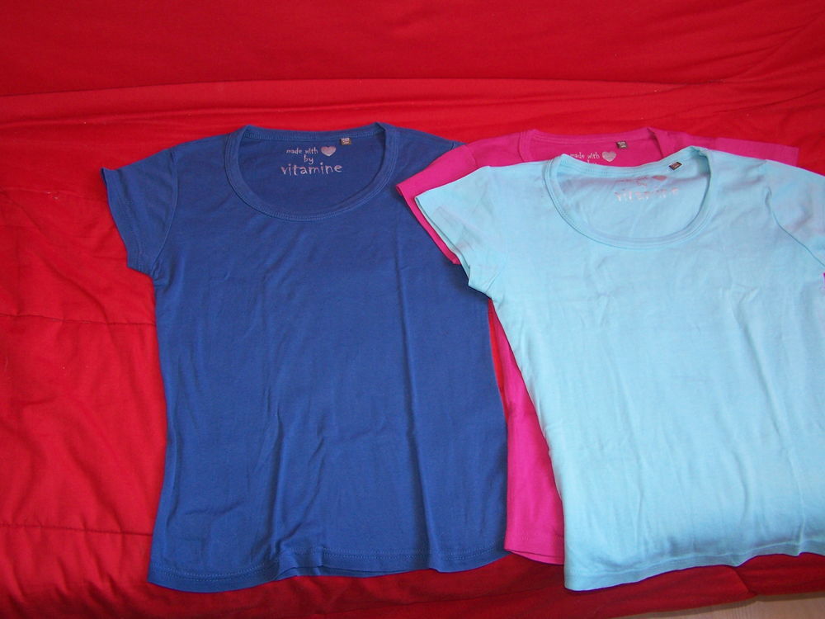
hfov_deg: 46.8
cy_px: 310
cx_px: 412
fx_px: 953
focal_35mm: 40
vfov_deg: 36.0
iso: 140
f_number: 2.8
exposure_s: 1/60
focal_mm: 6.7
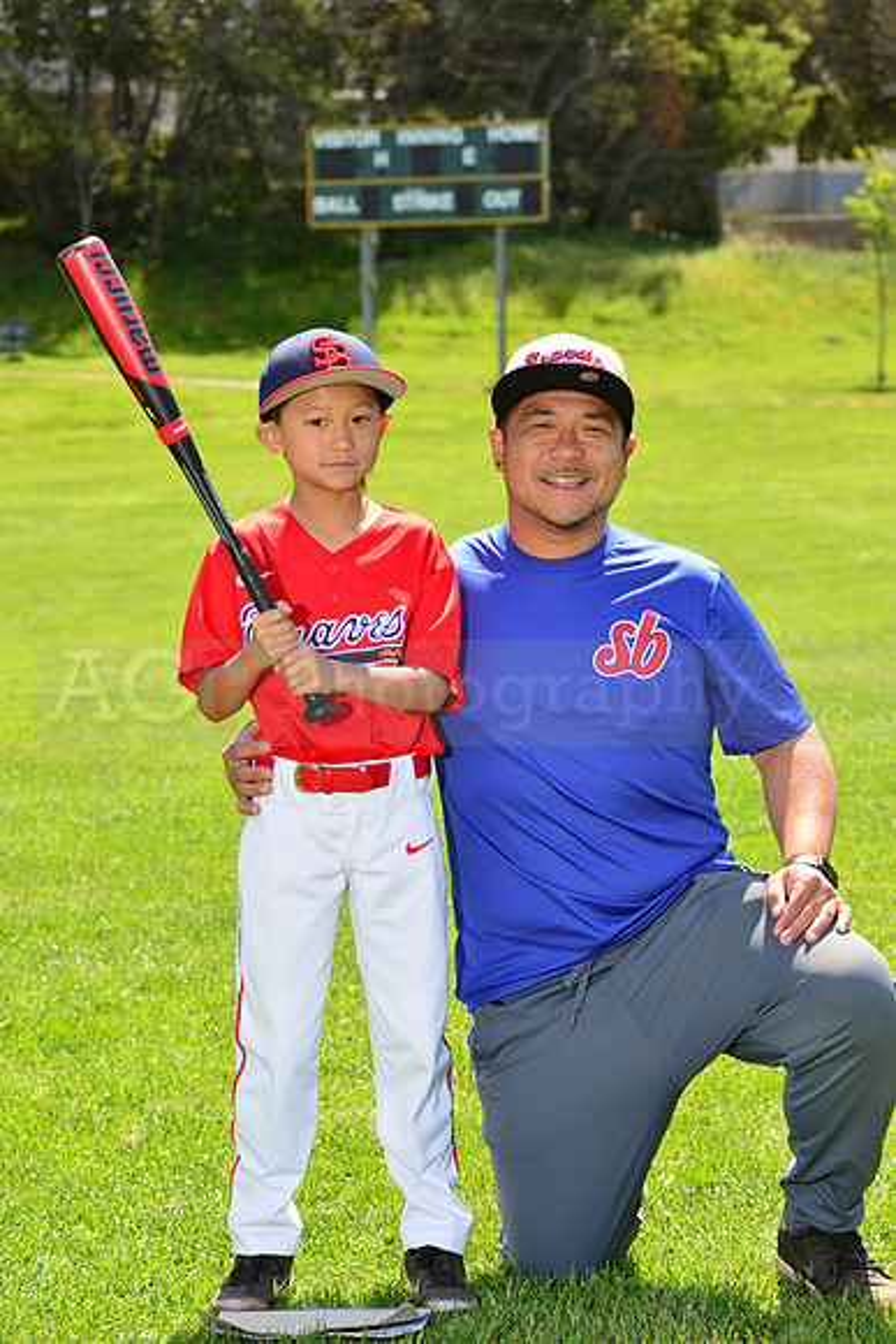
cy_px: 672
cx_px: 448
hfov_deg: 13.7
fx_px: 3731
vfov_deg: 20.4
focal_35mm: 100
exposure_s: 1/250
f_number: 8
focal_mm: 100
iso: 200
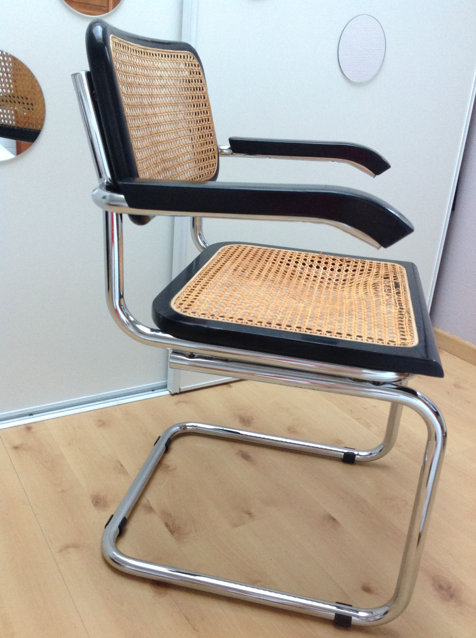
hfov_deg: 40.6
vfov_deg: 52.7
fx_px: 643
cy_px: 319
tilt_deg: -22.3
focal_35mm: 35
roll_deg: -3.4
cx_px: 238
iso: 160
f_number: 2.4
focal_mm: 4.28
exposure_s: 1/15
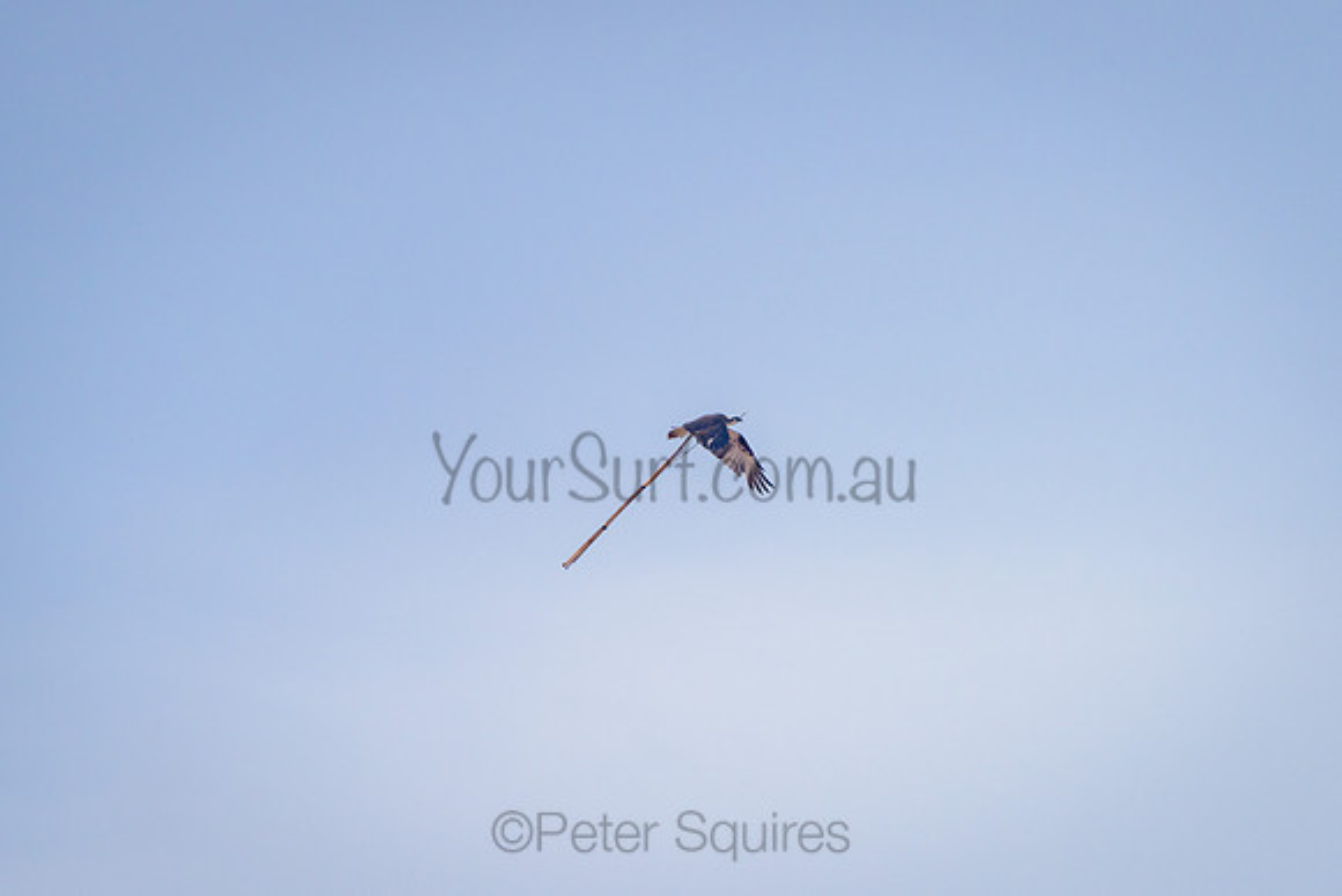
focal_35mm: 613
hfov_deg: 3.4
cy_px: 440
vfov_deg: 2.2
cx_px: 651
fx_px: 22861
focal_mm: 500
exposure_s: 1/1250
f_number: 5.6
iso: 500
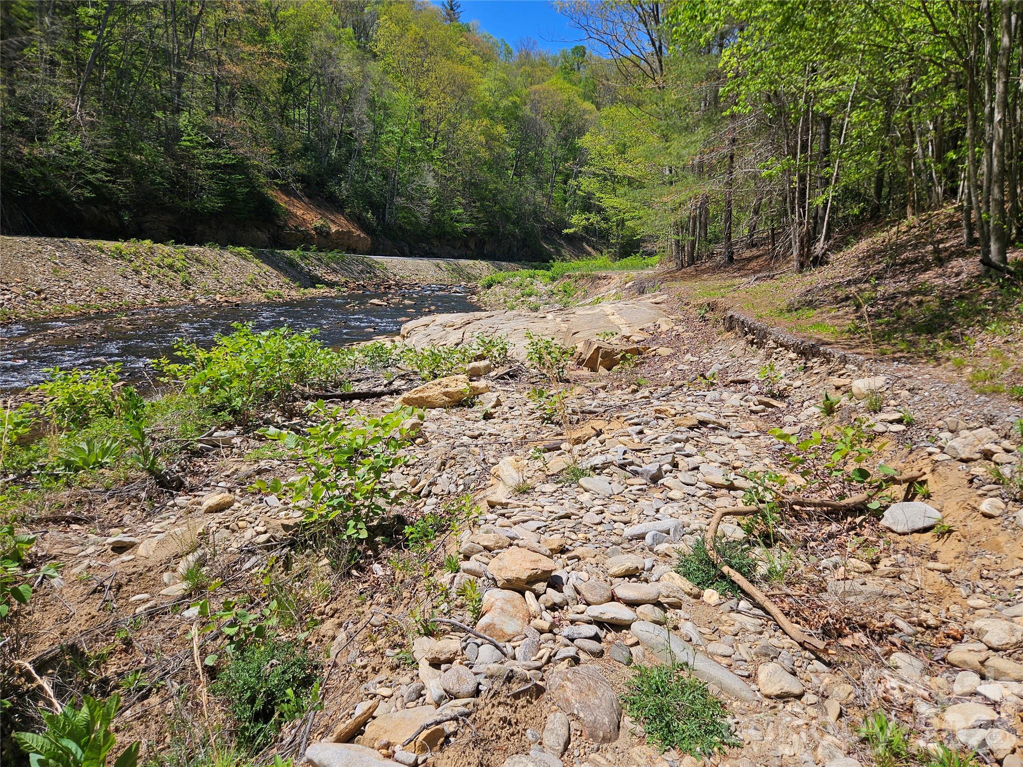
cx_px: 512
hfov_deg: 73.9
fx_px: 680
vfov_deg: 58.9
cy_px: 384
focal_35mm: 23
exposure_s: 1/2032
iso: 25
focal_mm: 5.4
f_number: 1.8
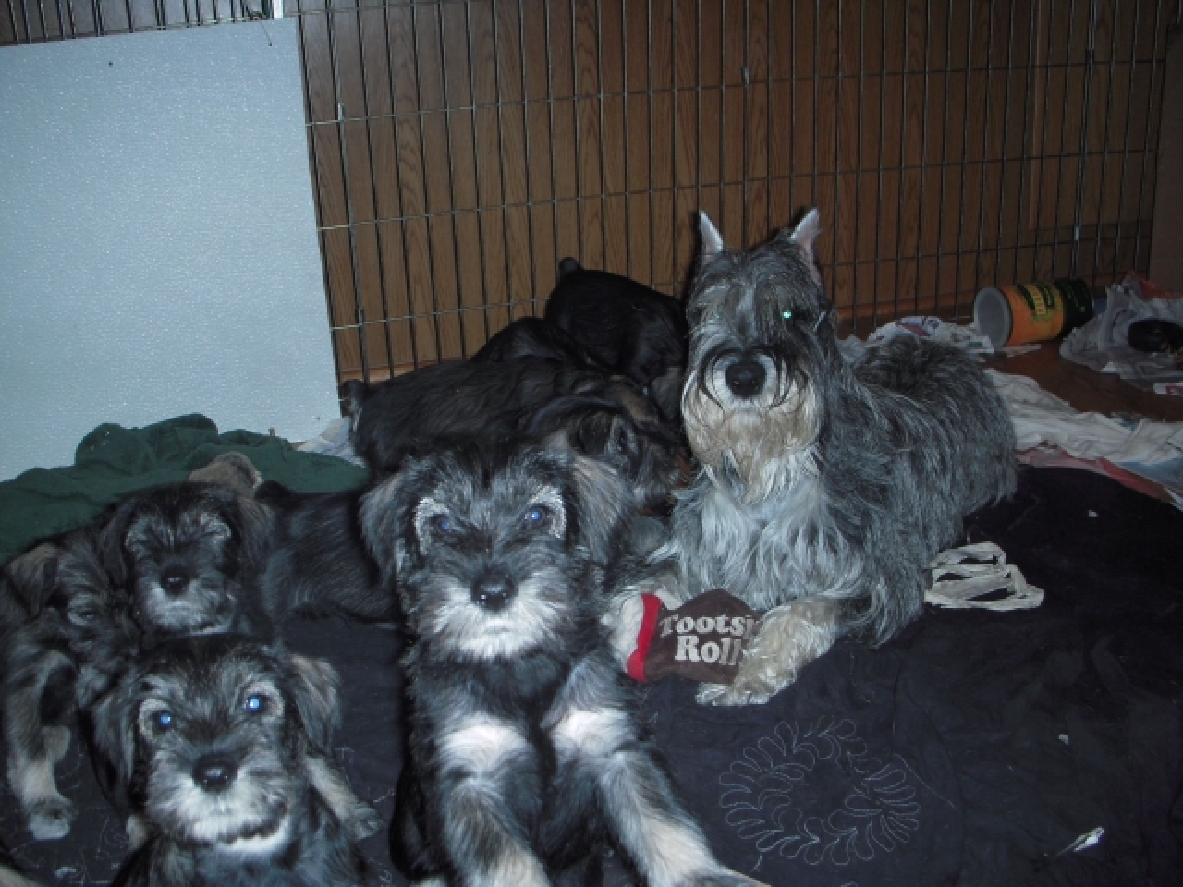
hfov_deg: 49.0
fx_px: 1299
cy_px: 444
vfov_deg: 37.7
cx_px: 592
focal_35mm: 38
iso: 125
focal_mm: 6.3
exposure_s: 1/40
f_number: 3.3
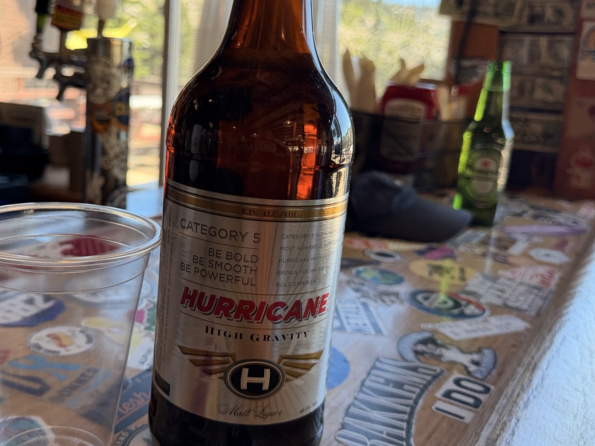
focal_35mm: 37
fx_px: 636
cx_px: 225
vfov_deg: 38.5
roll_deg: -3.6
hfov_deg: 49.7
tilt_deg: -8.9
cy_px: 182
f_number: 1.78
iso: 125
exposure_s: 1/169
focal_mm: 6.76
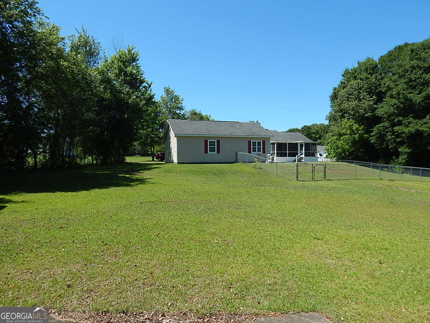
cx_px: 215
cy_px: 162
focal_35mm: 23
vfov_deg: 58.9
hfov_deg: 73.9
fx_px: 286
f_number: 3
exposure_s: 1/1500
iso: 125
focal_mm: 4
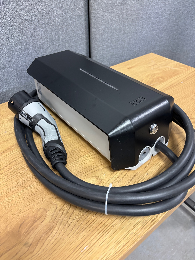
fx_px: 195
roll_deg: -1.1
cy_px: 130
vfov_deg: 67.3
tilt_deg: -39.6
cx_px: 98
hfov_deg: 53.1
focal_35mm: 26
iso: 250
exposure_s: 1/50
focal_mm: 5.96
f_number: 1.6
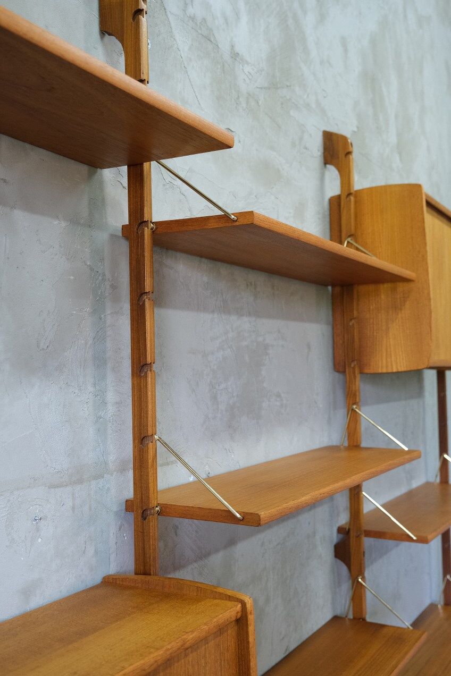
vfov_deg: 51.9
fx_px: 695
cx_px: 226
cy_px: 338
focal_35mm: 37
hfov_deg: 35.9
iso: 1600
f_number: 4
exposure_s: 1/38
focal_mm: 24.7
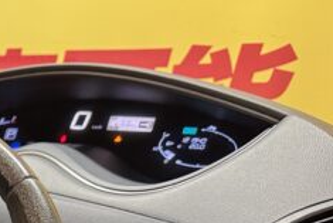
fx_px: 787
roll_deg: +3.1
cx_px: -208
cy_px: 345
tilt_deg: -21.0
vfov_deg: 14.8
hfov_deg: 19.7
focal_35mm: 85
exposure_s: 1/50
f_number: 1.78
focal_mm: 6.76
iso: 320
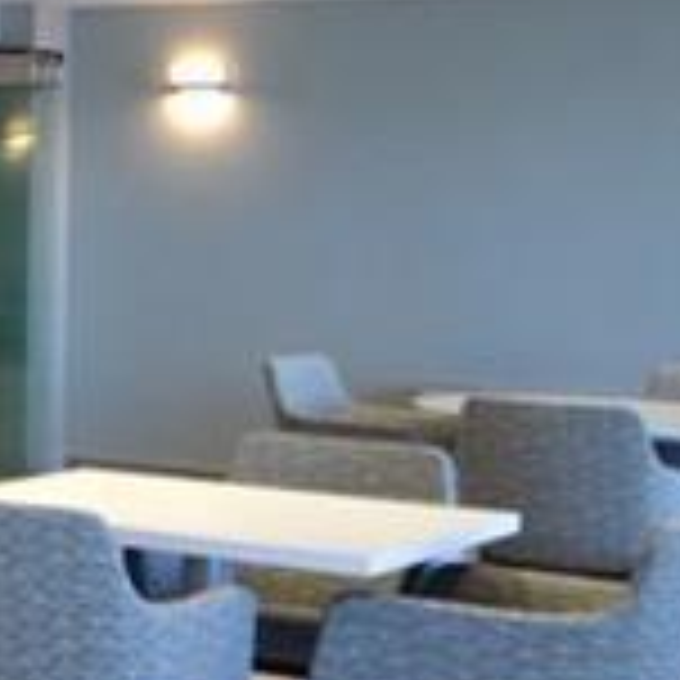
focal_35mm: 95
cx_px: -1018
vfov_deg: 18.3
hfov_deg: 13.1
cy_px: 266
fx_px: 2109
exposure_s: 1/60
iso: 400
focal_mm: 11
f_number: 4
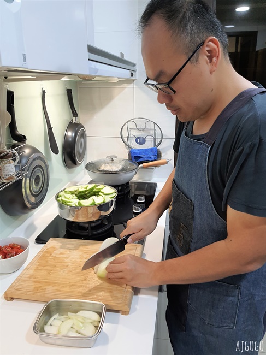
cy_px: 178
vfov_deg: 67.3
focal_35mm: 26
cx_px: 133
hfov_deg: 53.0
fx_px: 267
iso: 160
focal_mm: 4.32
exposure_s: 1/120
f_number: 1.7
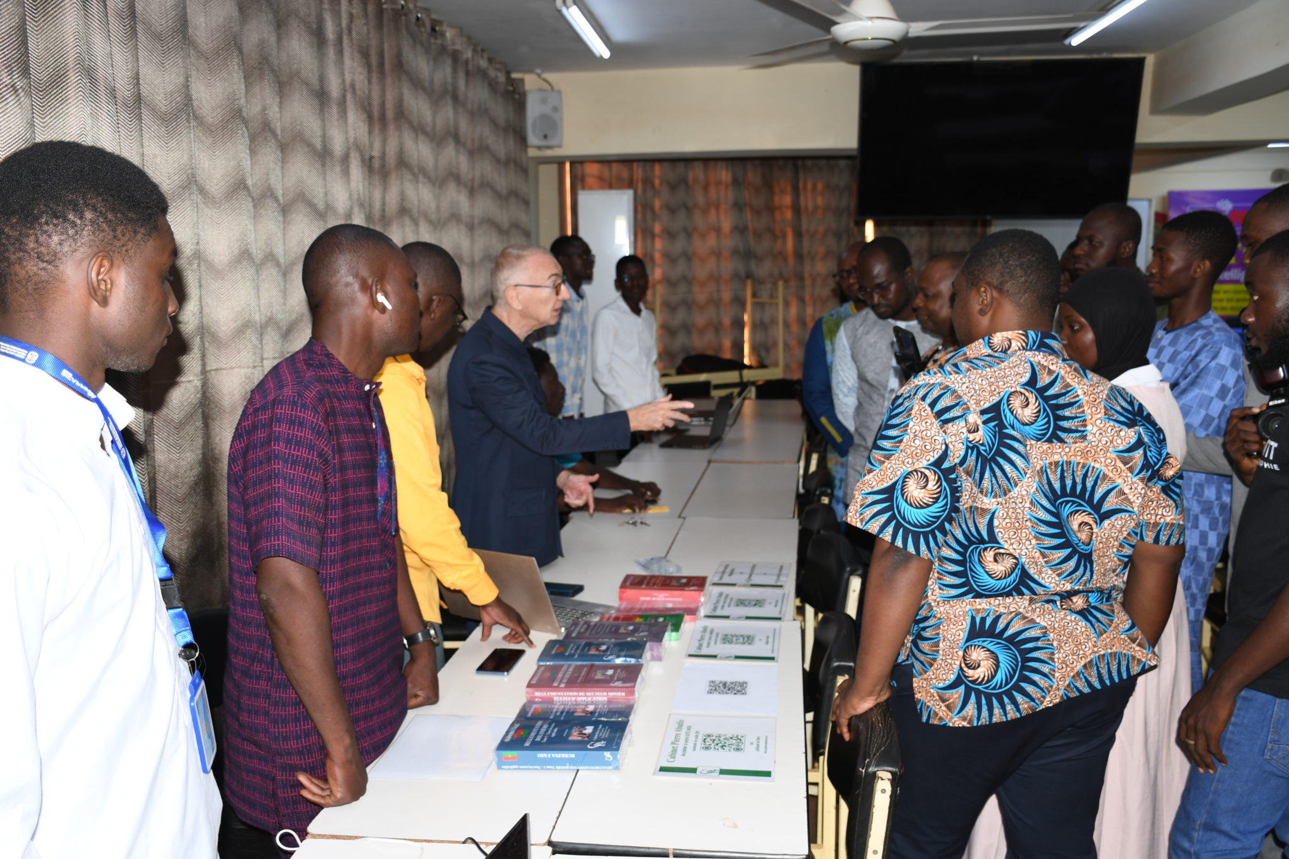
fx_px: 1181
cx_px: 644
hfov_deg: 57.2
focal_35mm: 33
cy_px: 430
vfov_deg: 40.0
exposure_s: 1/60
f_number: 3.5
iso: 200
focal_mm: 22
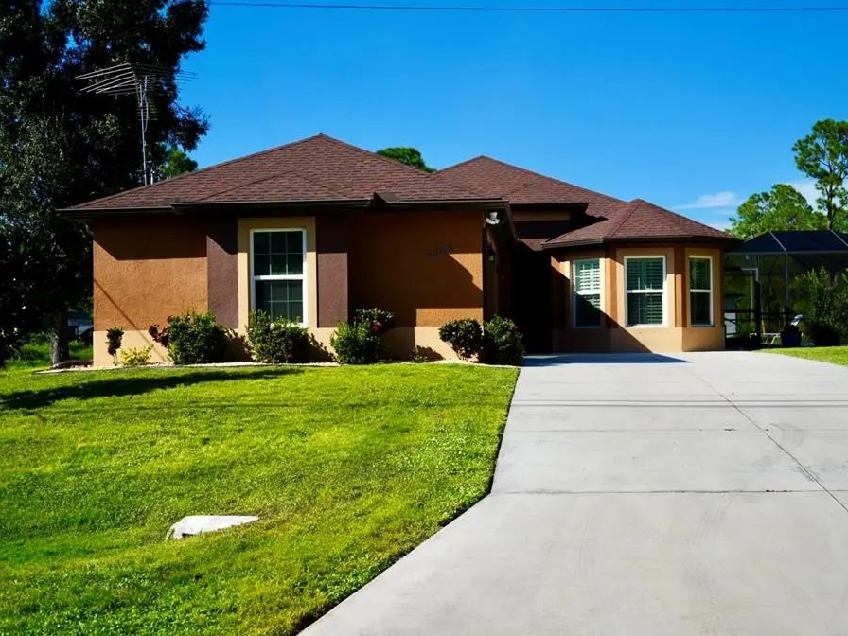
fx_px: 1078
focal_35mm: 44
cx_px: 438
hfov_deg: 42.9
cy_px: 322
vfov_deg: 32.9
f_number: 5
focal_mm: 40
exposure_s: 1/800
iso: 100
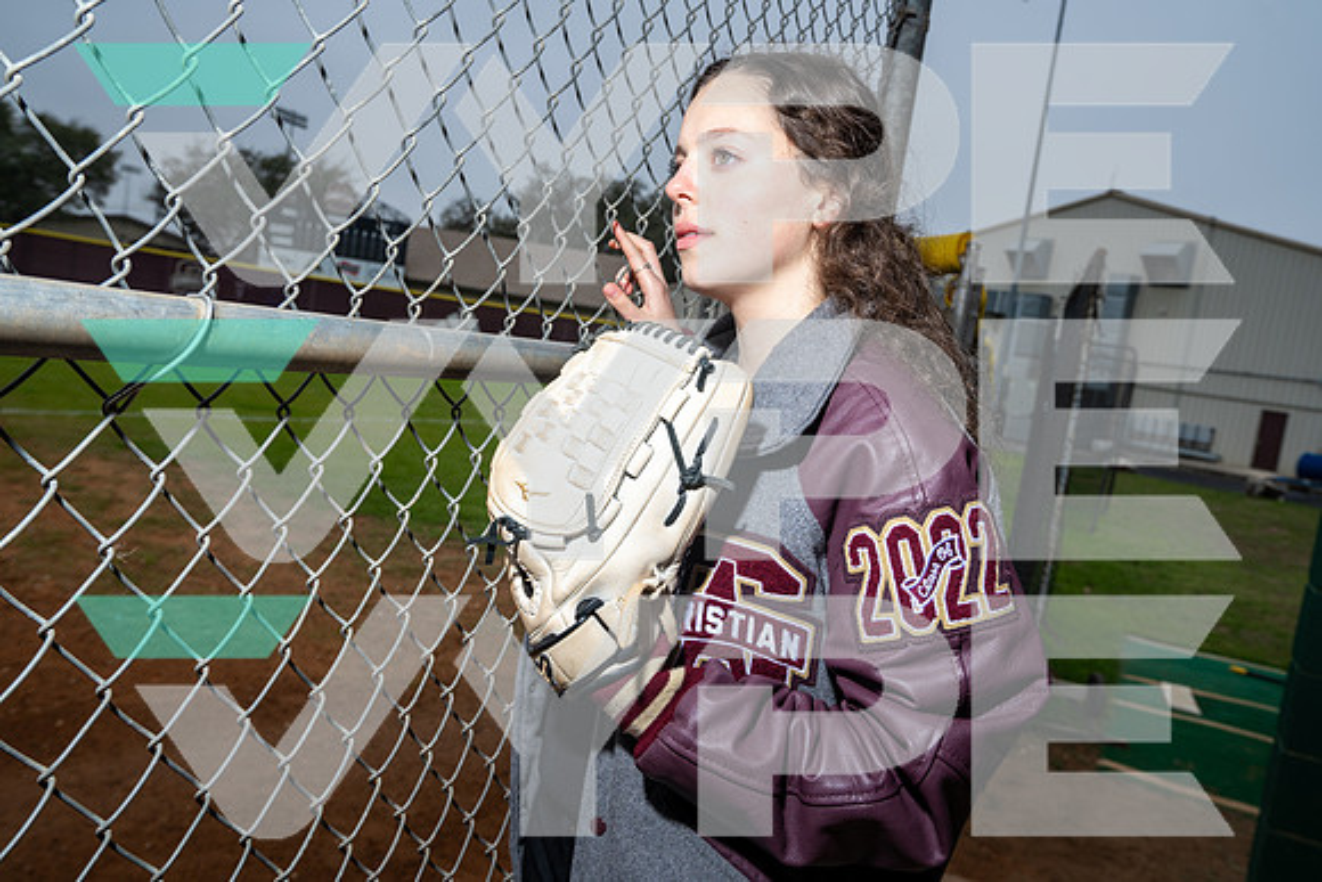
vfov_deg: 43.6
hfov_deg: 61.9
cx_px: 661
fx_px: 1102
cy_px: 441
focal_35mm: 30
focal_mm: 30
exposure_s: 1/125
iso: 100
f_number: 7.1
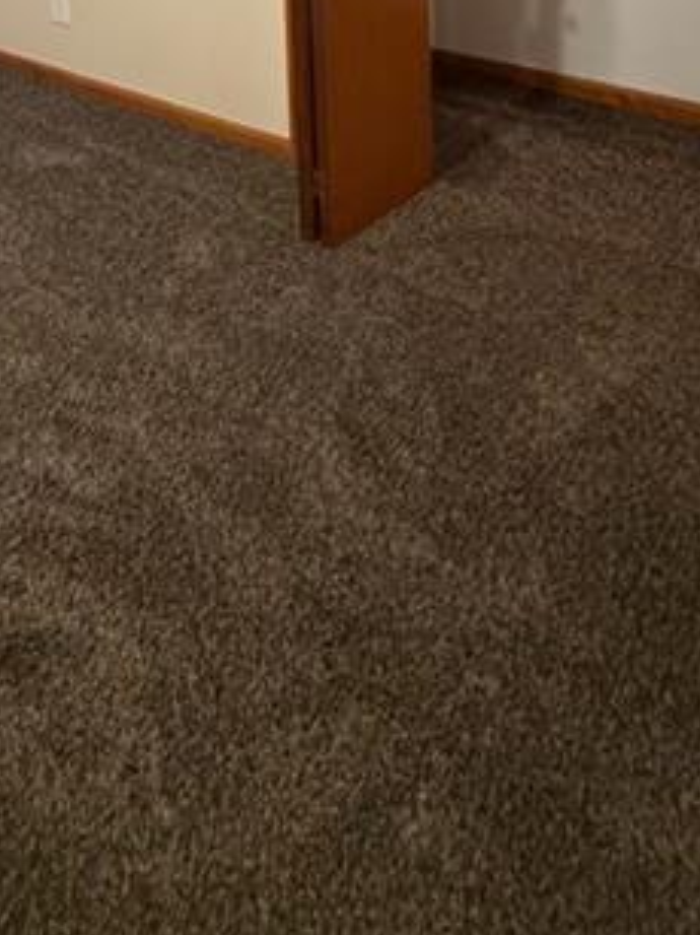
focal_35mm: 35
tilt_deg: -9.7
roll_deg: +4.1
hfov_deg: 38.8
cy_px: -174
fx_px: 944
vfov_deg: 39.1
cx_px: 119
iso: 400
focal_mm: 2.22
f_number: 2.2
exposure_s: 1/60
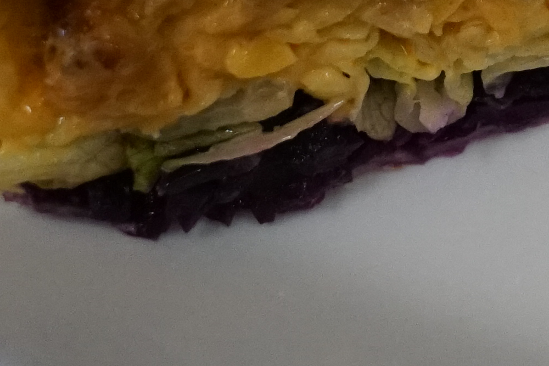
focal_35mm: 186
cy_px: -337
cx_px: 716
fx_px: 2837
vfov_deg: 7.1
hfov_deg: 10.8
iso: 4000
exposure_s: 1/800
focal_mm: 24
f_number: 3.5
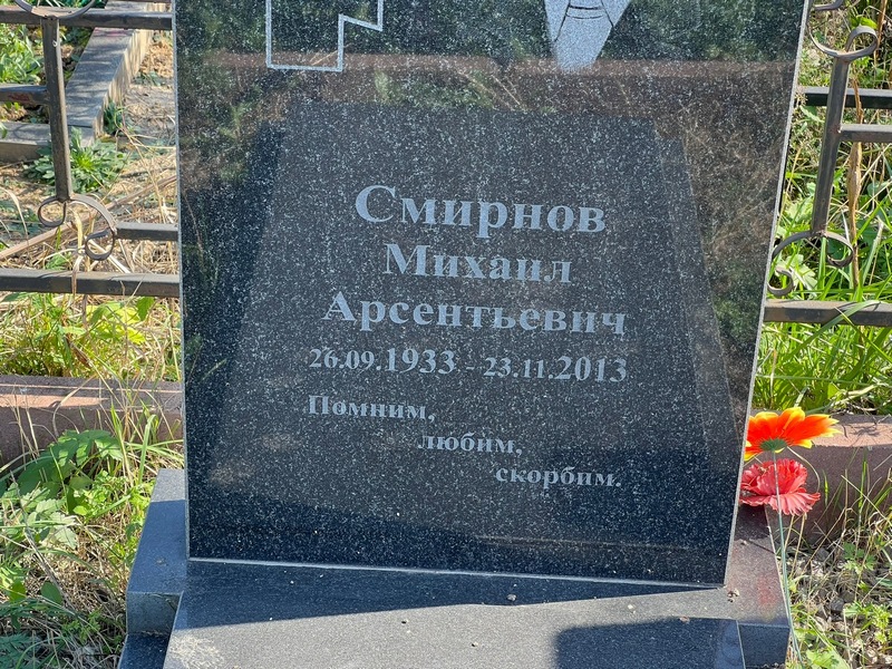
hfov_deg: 25.3
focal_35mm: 77
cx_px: 446
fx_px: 1984
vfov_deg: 19.1
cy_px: 334
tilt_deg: -29.0
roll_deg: -0.3
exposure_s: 1/99
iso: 32
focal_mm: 9
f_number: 2.8
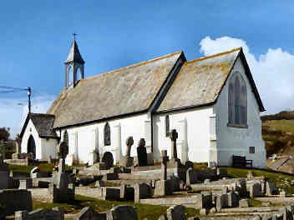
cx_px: 147
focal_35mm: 39
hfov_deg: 47.9
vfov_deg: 36.8
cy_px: 110
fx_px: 331
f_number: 3.7
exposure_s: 1/1600
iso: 100
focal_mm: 6.7
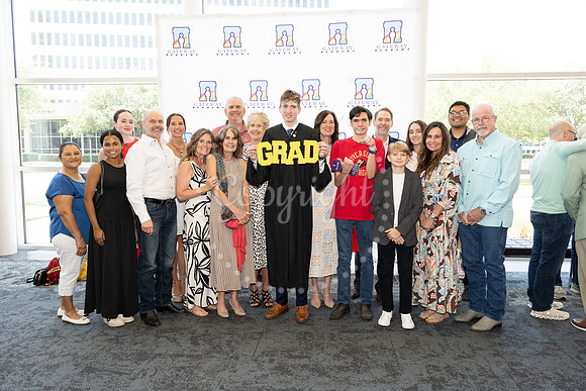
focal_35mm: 28
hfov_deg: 66.4
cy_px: 196
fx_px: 448
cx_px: 293
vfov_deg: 47.2
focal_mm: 27.5
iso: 800
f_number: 5.6
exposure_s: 1/200
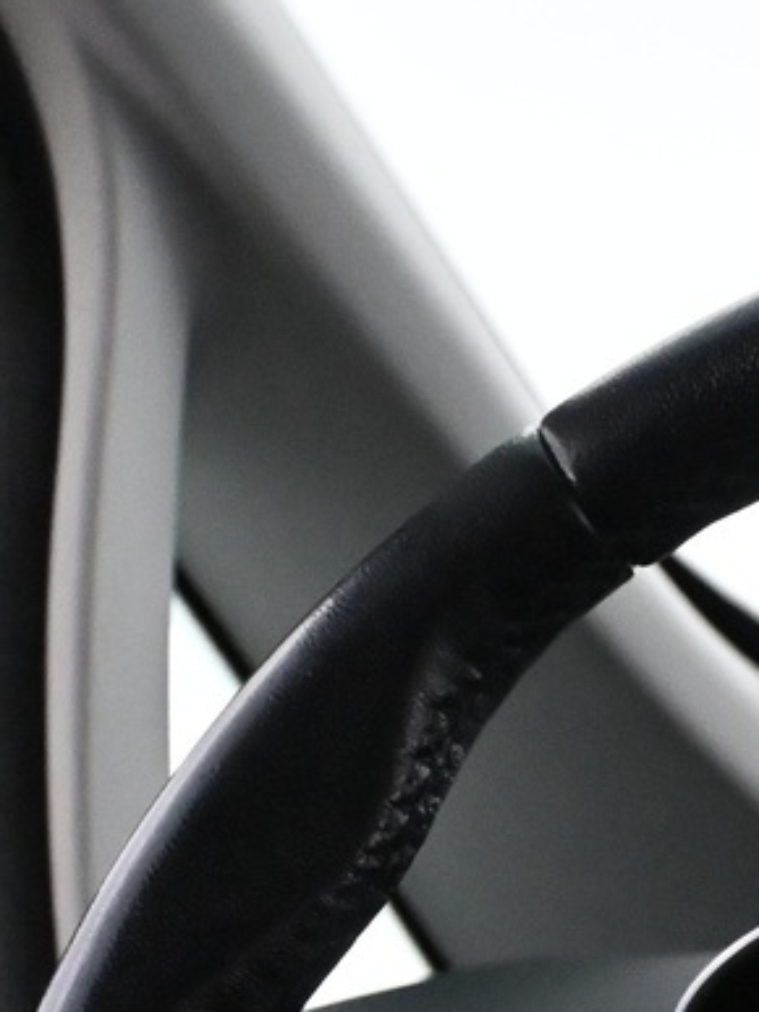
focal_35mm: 169
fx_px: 4943
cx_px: 1029
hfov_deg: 8.6
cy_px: 1284
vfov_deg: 11.4
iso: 5000
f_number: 4.5
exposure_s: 1/60
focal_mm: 28
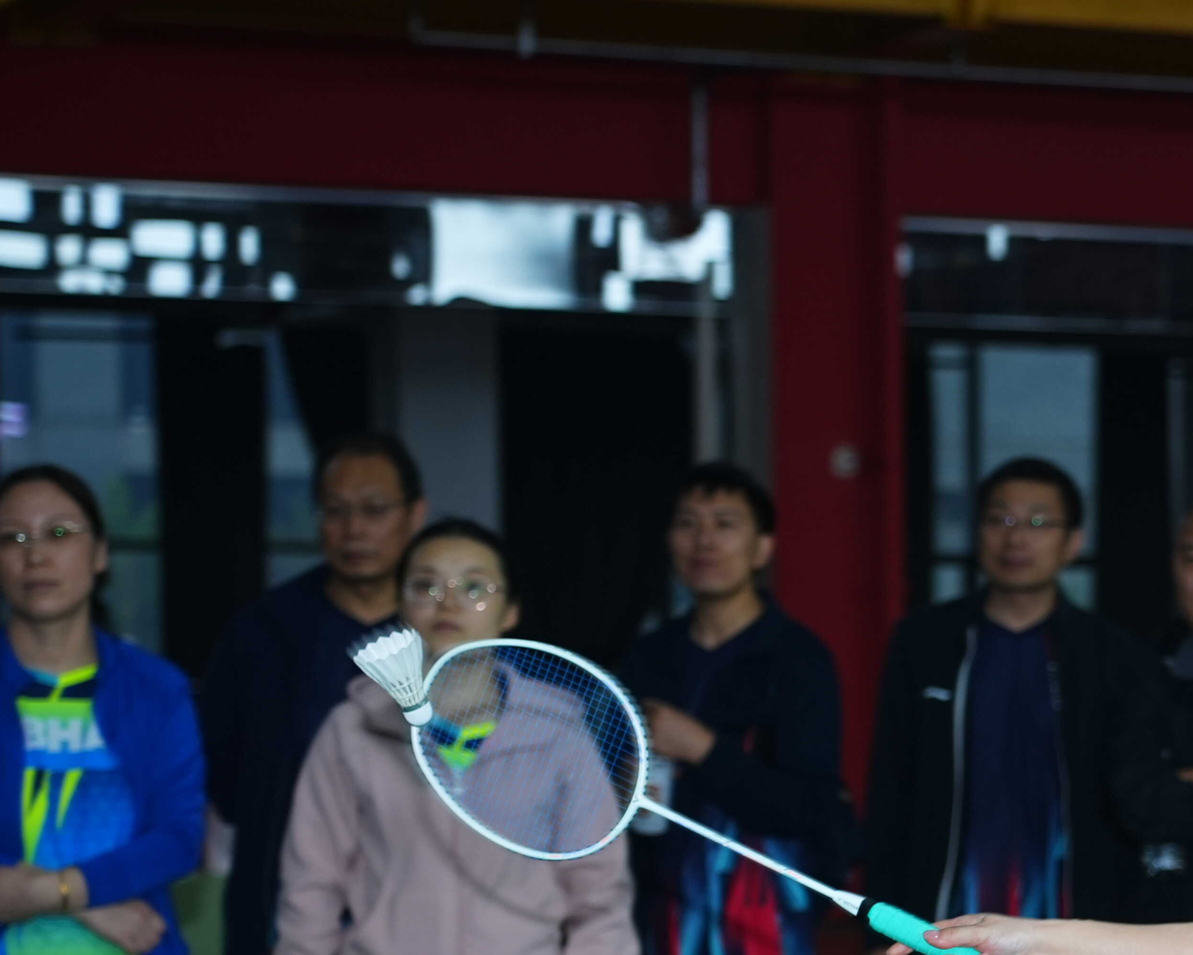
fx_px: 4907
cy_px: 859
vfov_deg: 11.0
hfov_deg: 13.4
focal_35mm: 139
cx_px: 1532
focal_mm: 53
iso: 320
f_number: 2.8
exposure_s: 1/200
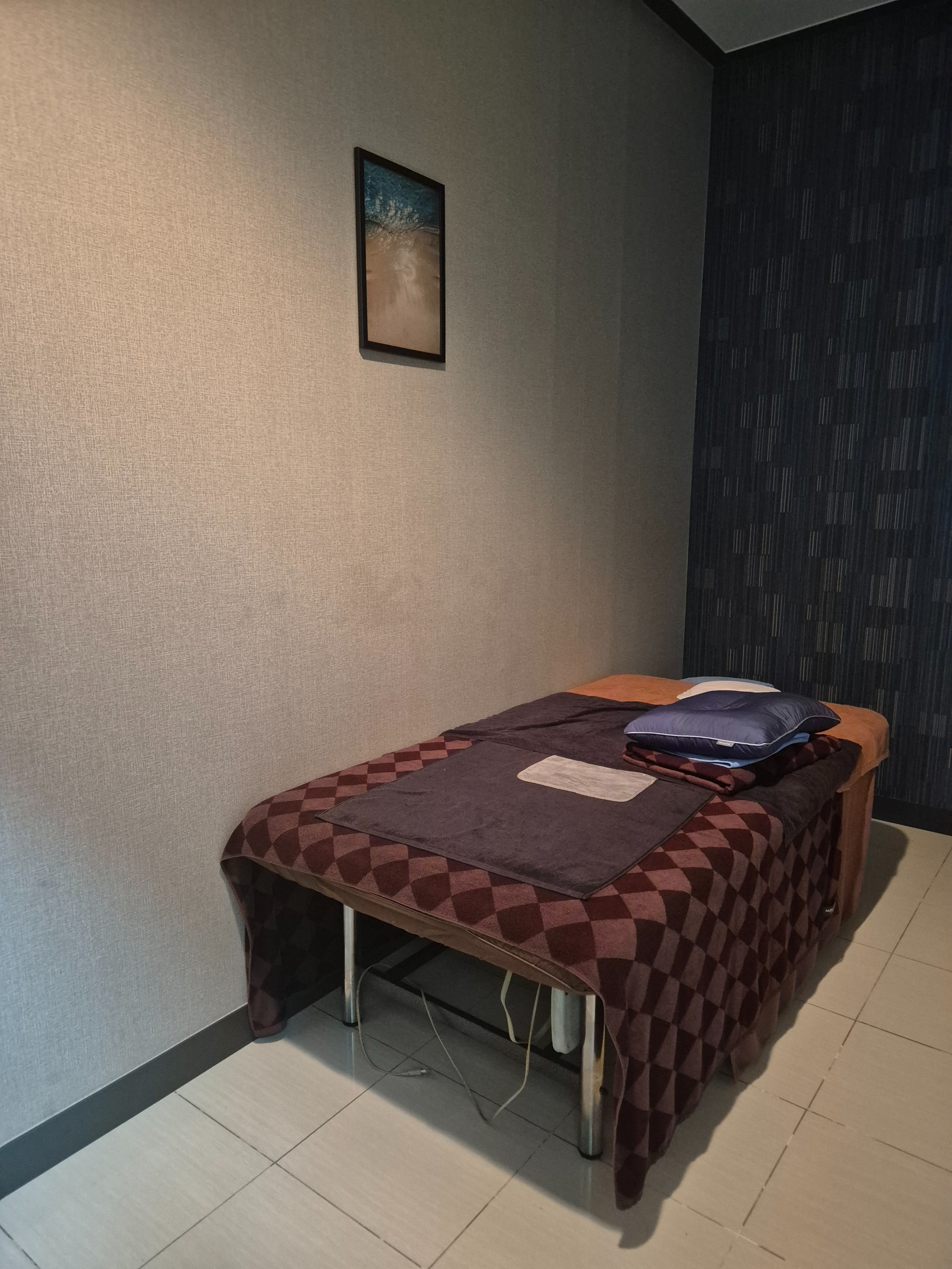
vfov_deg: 73.9
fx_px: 843
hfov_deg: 58.9
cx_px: 476
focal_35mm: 23
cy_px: 634
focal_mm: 5.4
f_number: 1.8
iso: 1600
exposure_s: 1/60
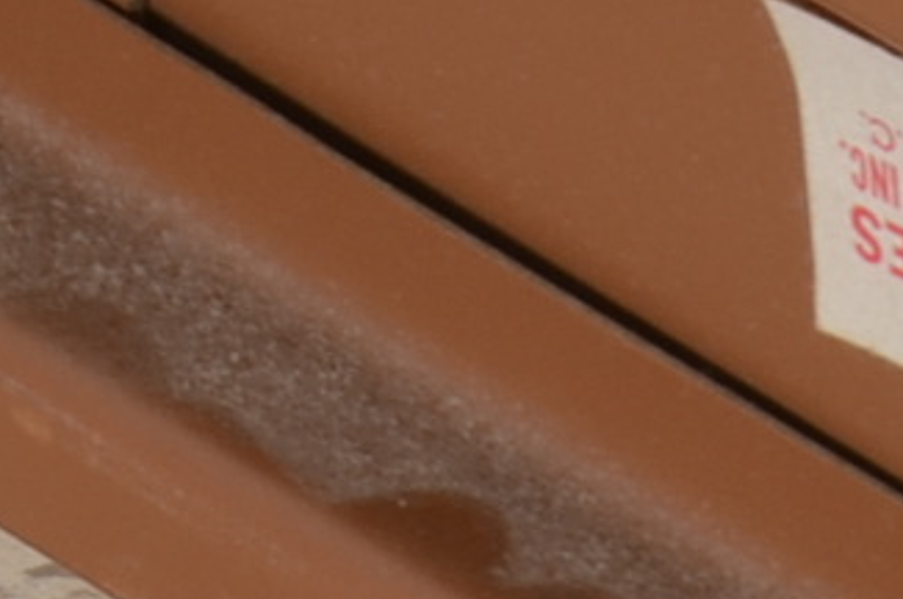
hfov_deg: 1.7
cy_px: 996
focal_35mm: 1192
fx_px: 29835
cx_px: 565
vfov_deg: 1.1
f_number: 18
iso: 160
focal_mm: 105
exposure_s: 1/125
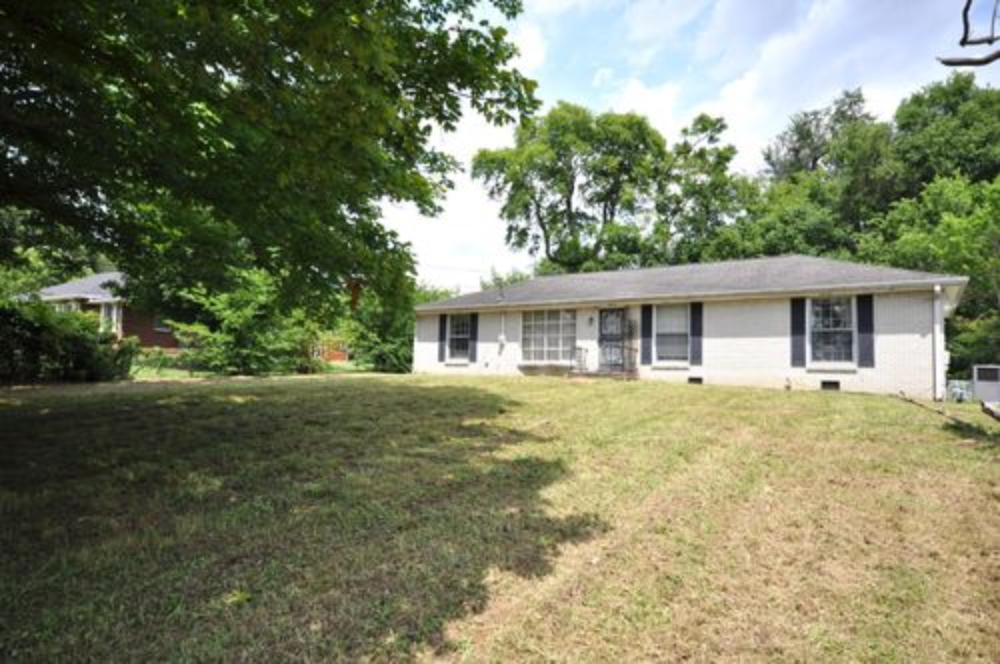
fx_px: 583
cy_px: 332
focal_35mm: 21
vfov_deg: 59.4
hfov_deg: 81.3
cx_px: 500
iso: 200
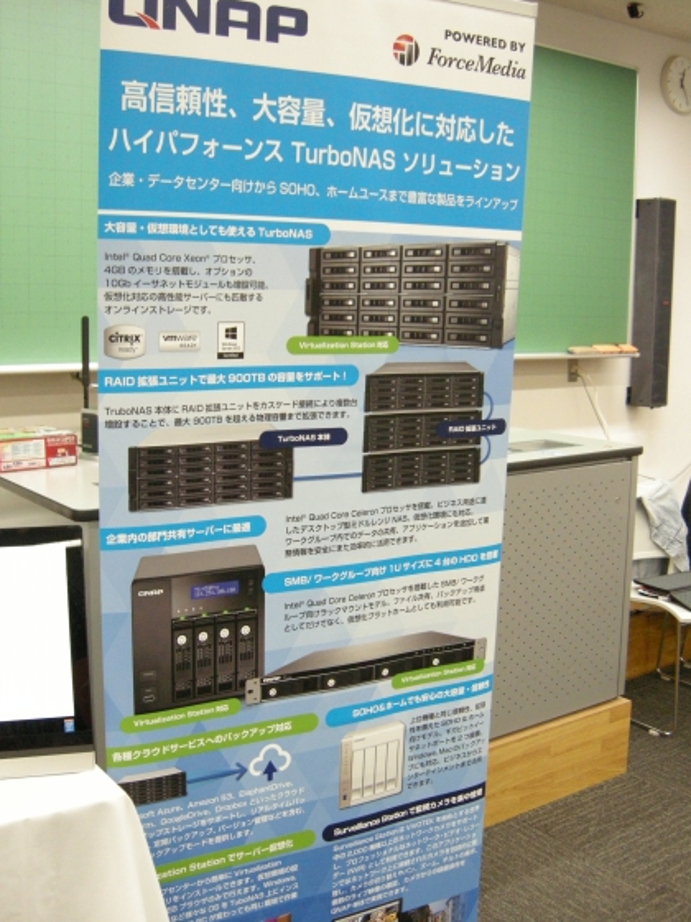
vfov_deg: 46.8
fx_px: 1065
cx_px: 346
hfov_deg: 36.0
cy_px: 464
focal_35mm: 40
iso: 400
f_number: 2.7
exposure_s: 1/58.6
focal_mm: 7.5
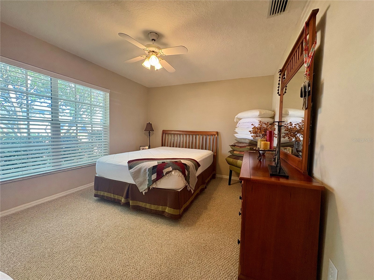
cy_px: 140
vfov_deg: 85.7
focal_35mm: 14
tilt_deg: -2.5
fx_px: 151
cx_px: 187
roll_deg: -0.1
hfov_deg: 102.1
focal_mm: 2.22
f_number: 2.2
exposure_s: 1/60
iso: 160
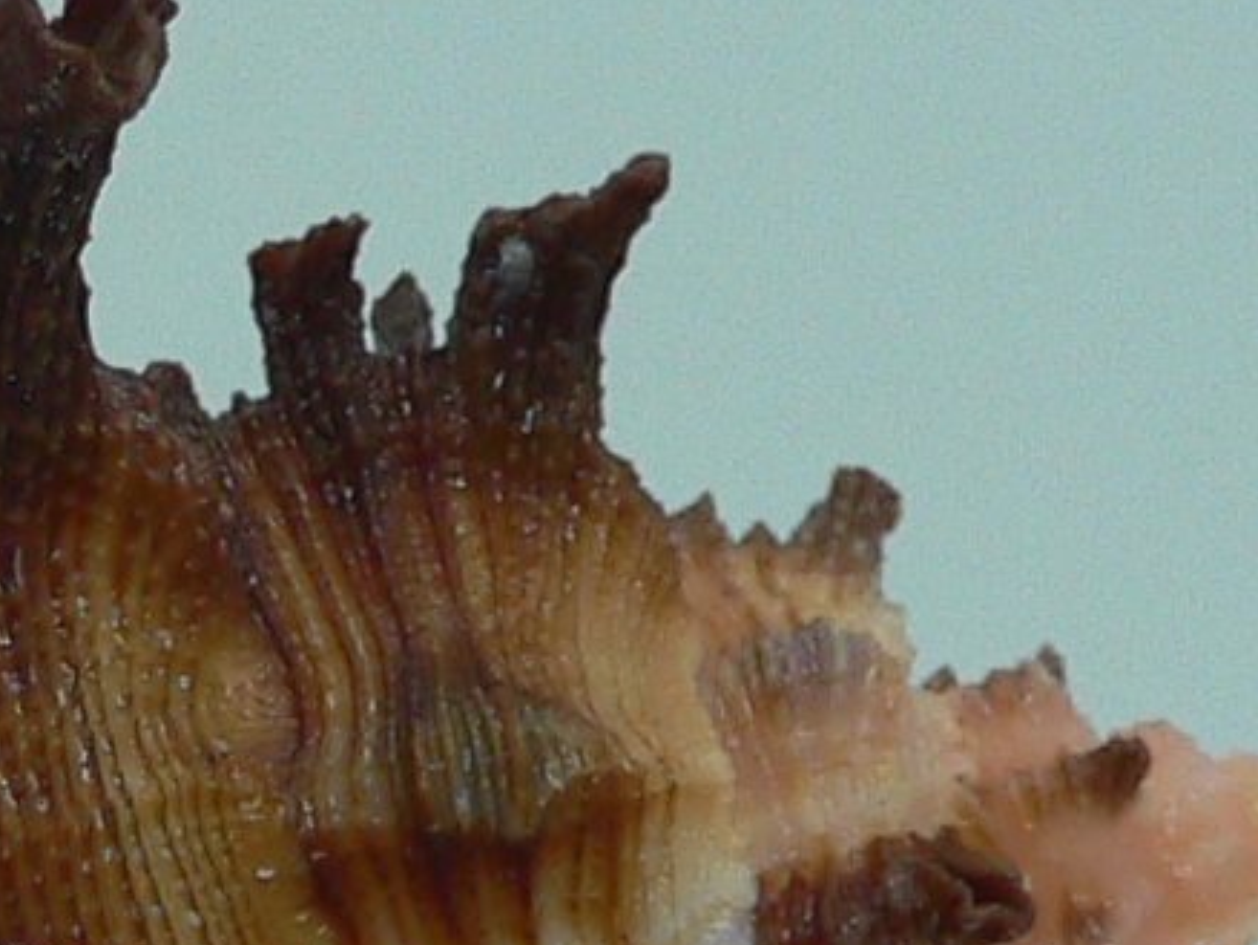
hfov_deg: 12.0
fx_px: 5854
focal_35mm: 161
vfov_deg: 9.0
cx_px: -210
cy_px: 1364
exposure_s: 1/60
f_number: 2.8
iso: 100
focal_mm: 4.6
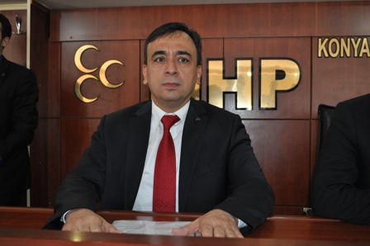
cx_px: 185
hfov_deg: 49.6
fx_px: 401
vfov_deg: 34.2
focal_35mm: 39
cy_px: 123
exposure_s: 1/60
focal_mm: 26
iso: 800
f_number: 4.2
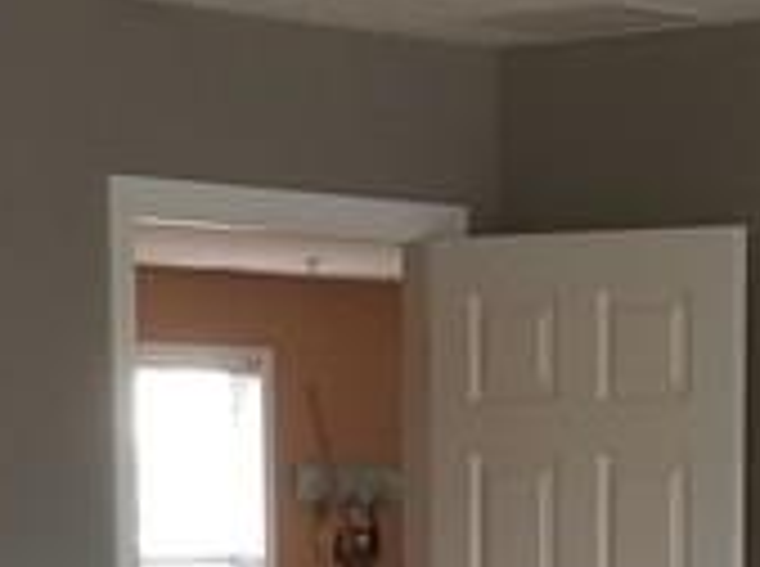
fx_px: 3462
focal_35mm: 158
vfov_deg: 8.9
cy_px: 1040
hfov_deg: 12.4
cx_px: 733
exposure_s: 1/60
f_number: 1.7
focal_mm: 4.25
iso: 80
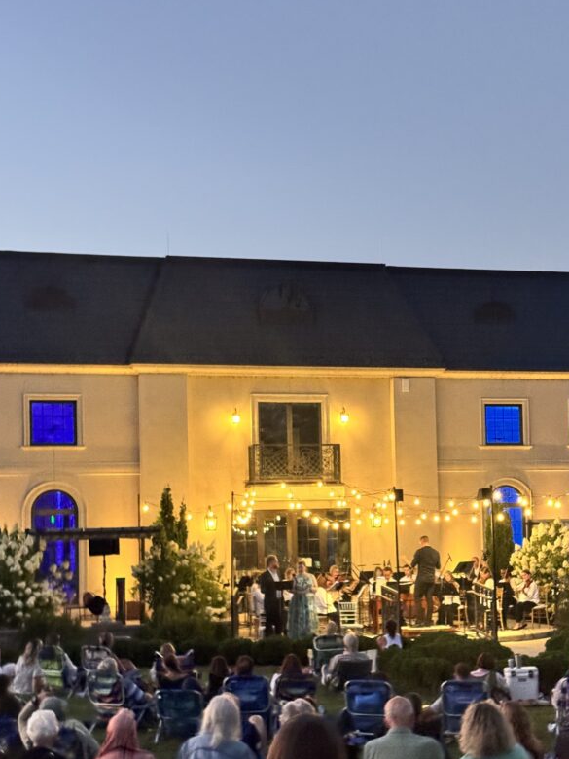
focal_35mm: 63
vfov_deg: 30.7
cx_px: 312
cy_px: 442
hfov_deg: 23.3
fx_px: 1381
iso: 500
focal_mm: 6.76
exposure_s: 1/30
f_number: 1.78
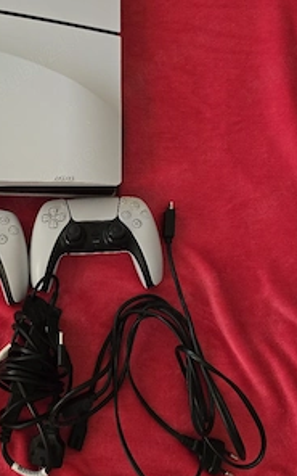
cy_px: 204
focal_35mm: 33
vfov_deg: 57.9
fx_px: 427
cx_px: 75
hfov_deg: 37.4
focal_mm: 6.3
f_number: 1.7
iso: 800
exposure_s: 1/101
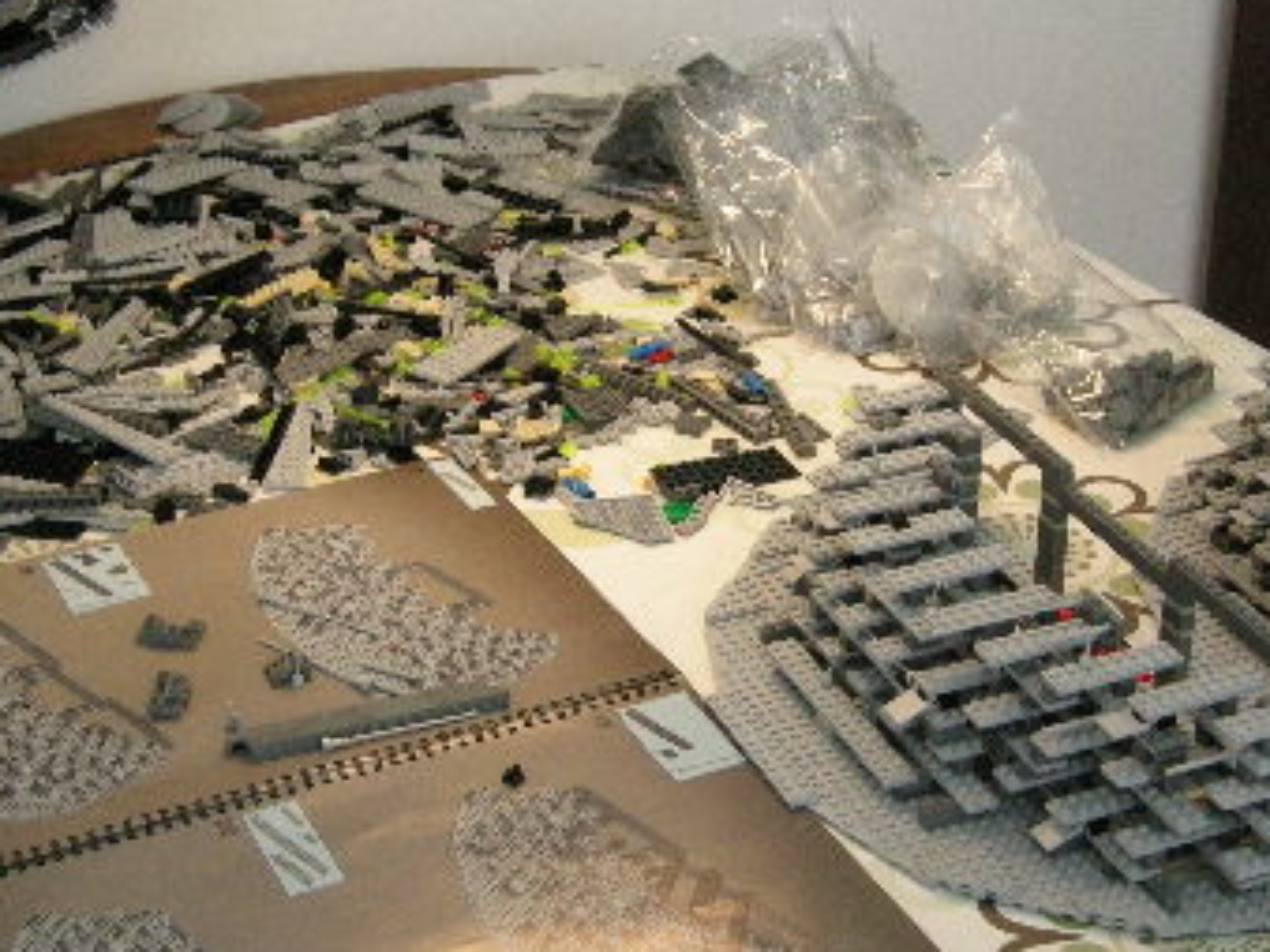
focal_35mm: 68
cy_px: 483
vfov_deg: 21.6
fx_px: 2494
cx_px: 742
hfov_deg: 28.5
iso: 400
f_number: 2.7
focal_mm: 7.5
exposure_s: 1/33.2
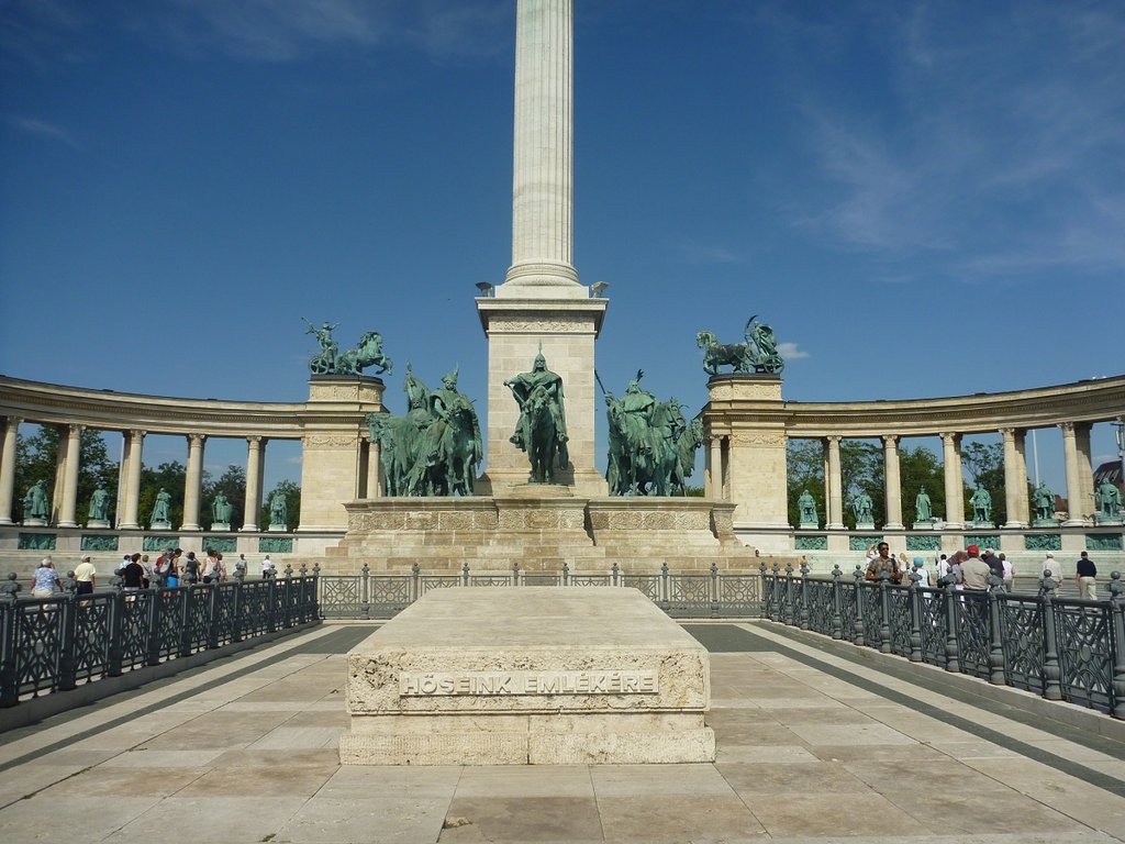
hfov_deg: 63.4
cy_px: 422
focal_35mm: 28
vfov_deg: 49.7
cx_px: 562
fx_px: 910
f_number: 10
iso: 80
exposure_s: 1/200
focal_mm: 4.9
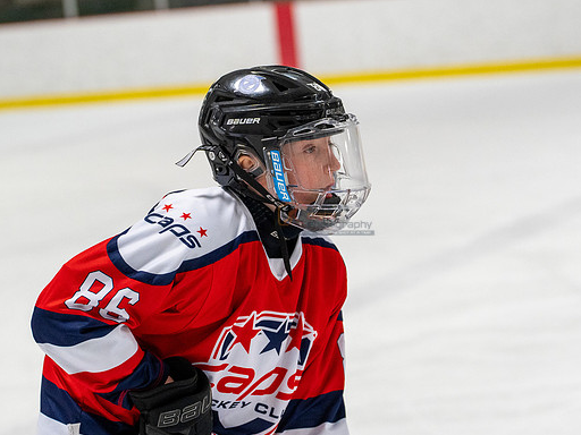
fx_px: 2434
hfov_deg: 13.6
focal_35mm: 145
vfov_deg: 10.2
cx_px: 327
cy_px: 218
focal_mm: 89
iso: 2000
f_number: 3.2
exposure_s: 1/800
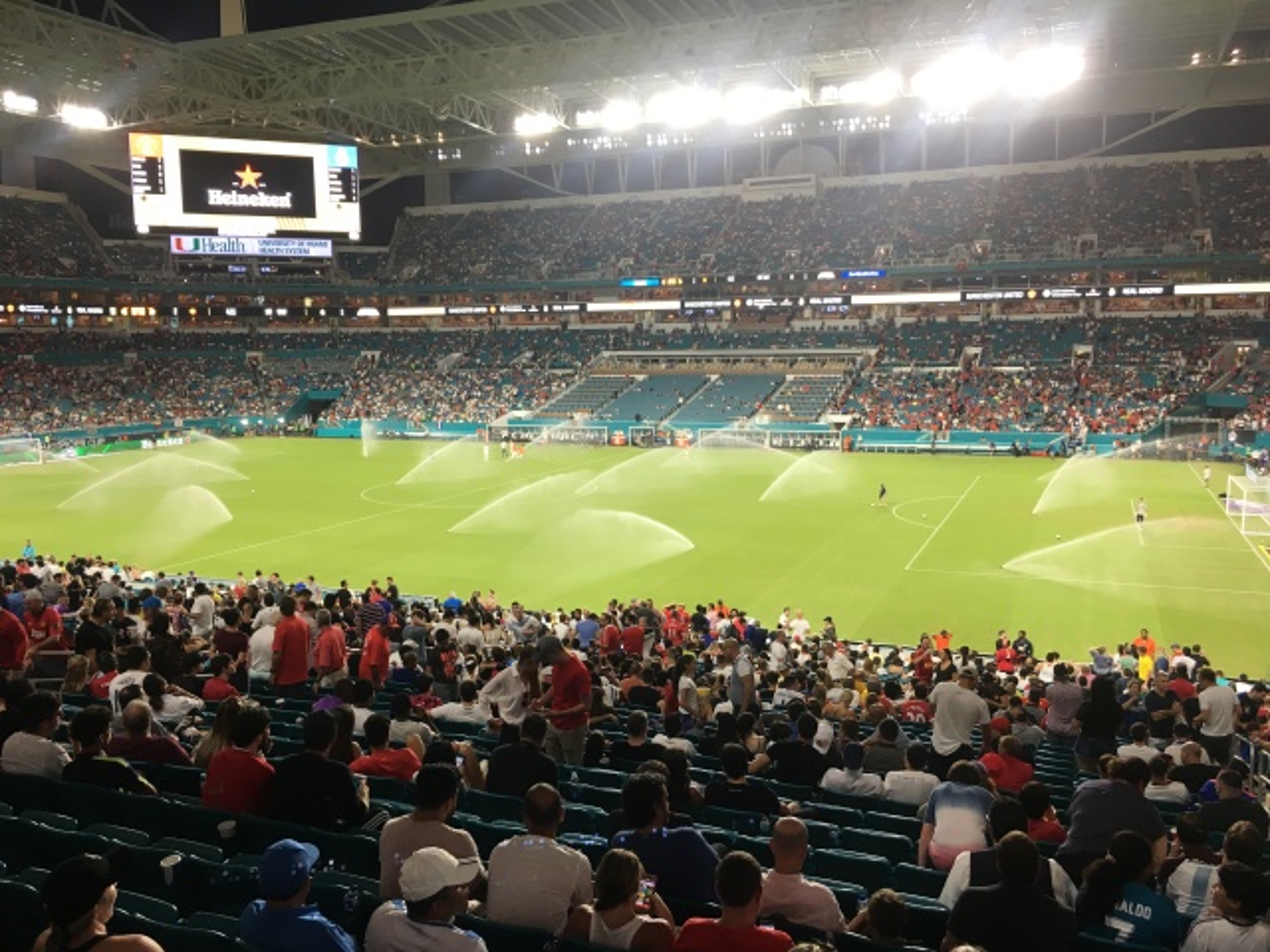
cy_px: 476
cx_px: 635
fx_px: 1064
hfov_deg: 61.7
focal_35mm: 29
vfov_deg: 48.2
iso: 25
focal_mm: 4.15
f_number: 2.2
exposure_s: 1/30
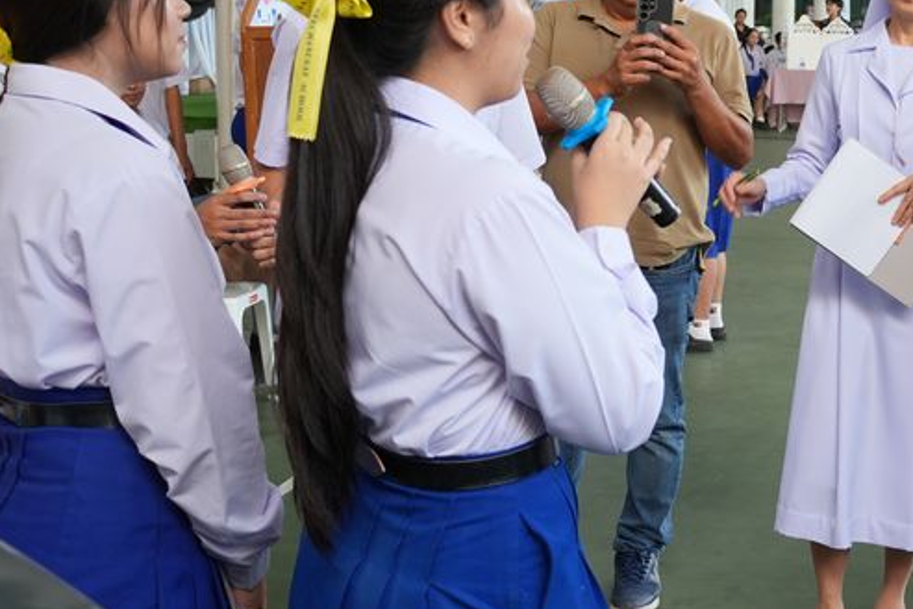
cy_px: 273
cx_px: 852
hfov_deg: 27.6
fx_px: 1776
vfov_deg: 19.5
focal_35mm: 70
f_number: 4
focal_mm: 23
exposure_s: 1/100
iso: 200
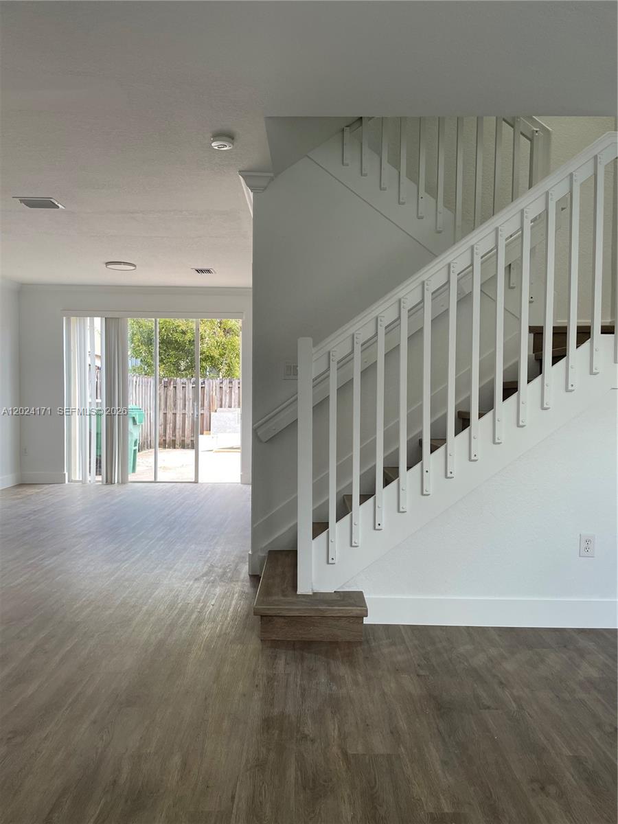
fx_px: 619
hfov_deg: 53.1
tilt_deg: -2.1
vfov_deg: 67.3
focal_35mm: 26
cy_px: 412
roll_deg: +0.4
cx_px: 309
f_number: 1.6
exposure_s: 1/120
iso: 50
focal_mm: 4.2
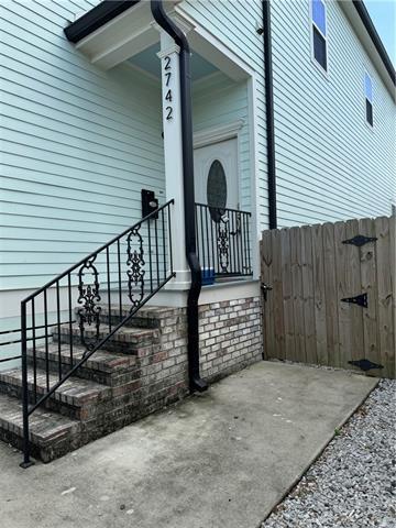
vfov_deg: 71.6
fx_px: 366
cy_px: 264
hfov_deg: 56.8
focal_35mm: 24
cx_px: 198
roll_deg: +2.2
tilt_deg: +1.4
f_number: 1.78
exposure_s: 1/1215
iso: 80
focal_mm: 6.76
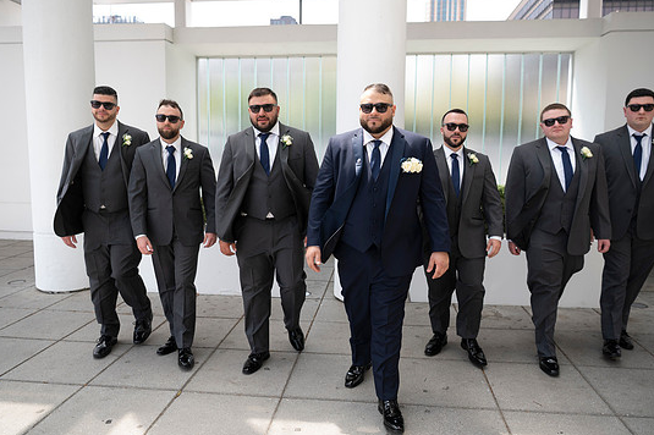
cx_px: 329
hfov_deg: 69.4
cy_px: 209
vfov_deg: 49.5
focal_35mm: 26
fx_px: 472
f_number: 2.8
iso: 50
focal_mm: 24
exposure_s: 1/250
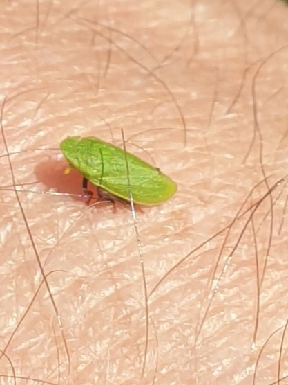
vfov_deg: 67.3
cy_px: 192
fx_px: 288
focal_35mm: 26
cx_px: 144
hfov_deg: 53.1
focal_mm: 4.3
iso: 50
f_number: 2.4
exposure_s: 1/1462
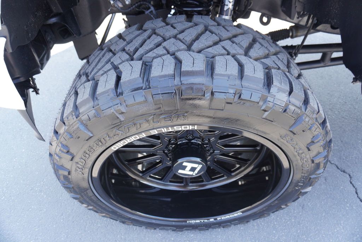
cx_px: 181
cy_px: 121
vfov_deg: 53.2
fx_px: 241
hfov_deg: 73.7
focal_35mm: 24
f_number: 4
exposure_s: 1/60
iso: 125
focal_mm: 16
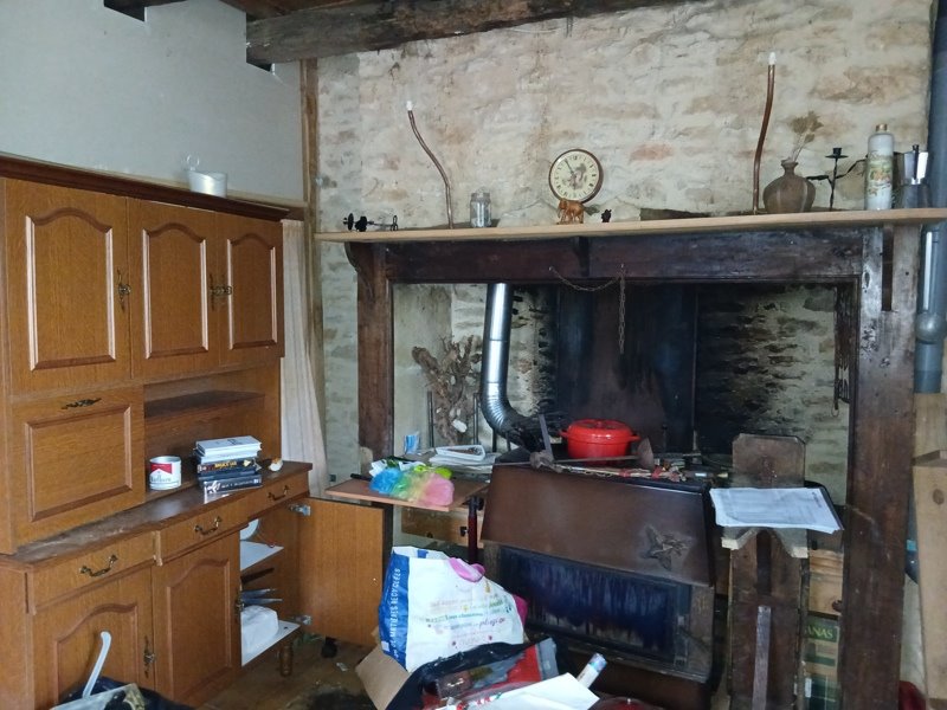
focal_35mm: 26
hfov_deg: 67.3
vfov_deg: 53.1
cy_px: 355
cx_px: 474
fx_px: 711
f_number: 1.8
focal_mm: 3.98
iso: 800
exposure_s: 1/14.3
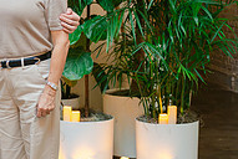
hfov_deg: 15.1
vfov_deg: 10.7
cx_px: -82
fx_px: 854
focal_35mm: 129
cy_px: 49
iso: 1250
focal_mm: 34.5
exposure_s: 1/250
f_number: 2.8
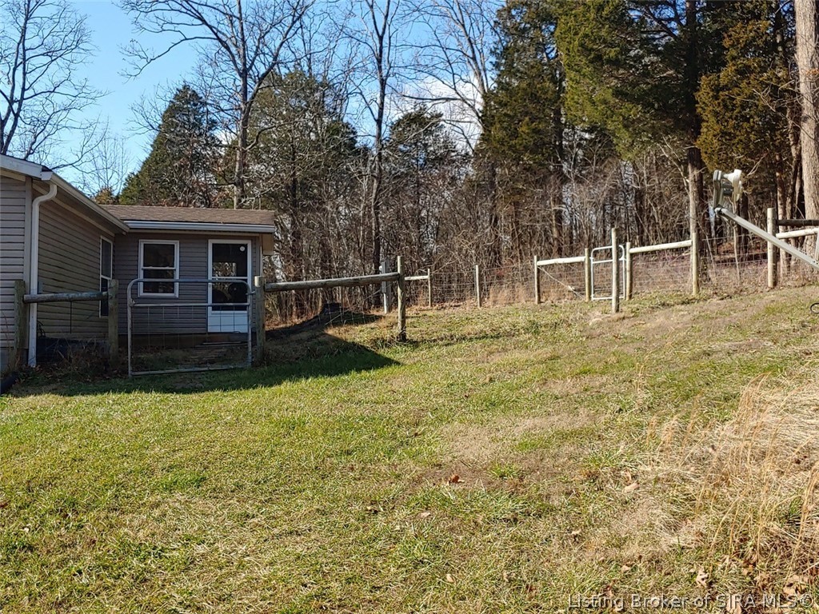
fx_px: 757
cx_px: 410
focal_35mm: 32
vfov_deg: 44.2
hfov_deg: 56.8
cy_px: 307
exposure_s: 1/1205
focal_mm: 4.23
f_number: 1.5
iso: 50
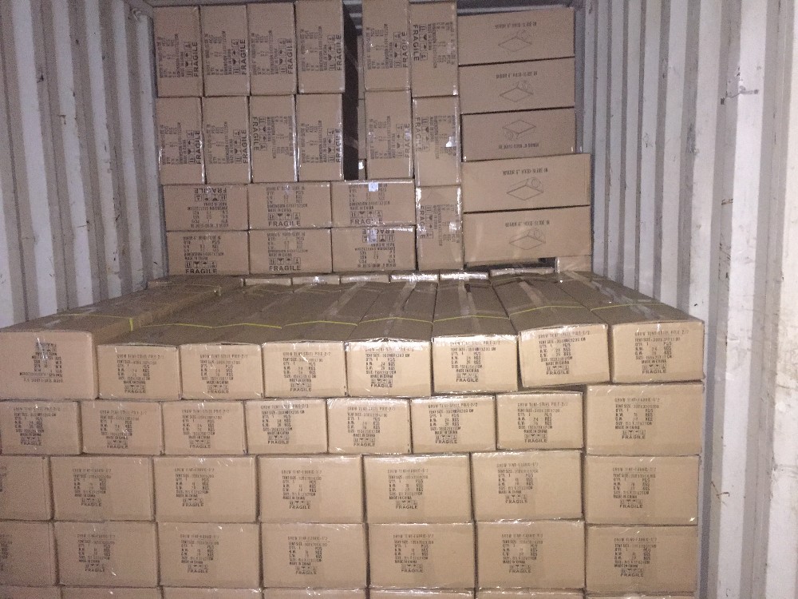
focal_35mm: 29
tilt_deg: -6.1
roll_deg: +0.5
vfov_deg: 48.2
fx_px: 669
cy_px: 300
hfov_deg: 61.7
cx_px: 399
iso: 640
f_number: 2.2
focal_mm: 4.15
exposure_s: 1/17
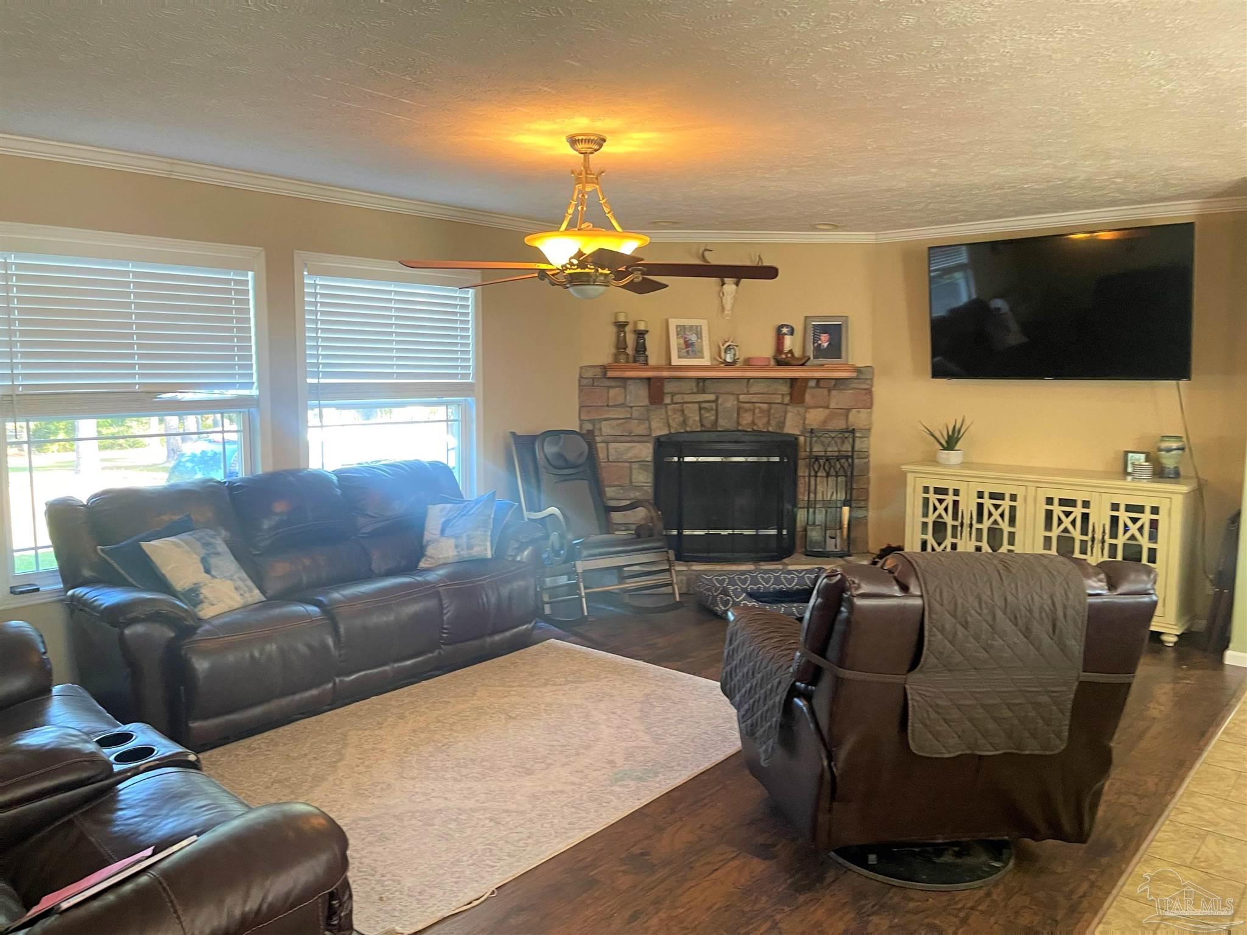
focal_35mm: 26
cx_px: 624
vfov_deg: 53.1
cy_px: 468
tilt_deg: -6.7
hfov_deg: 67.3
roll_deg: -0.6
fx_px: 937
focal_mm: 5.1
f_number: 1.6
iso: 250
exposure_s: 1/60
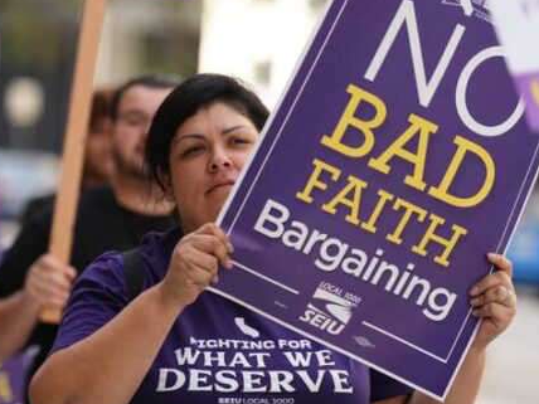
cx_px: 199
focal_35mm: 210
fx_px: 3270
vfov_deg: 7.1
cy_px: 157
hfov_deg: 9.4
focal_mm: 148
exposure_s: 1/1000
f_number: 2.8
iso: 320
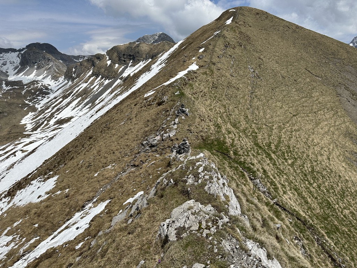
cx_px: 178
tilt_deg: -14.0
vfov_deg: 56.8
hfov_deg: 71.6
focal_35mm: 24
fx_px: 248
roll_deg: +2.6
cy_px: 134
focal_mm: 6.86
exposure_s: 1/9709
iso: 80
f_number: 1.78
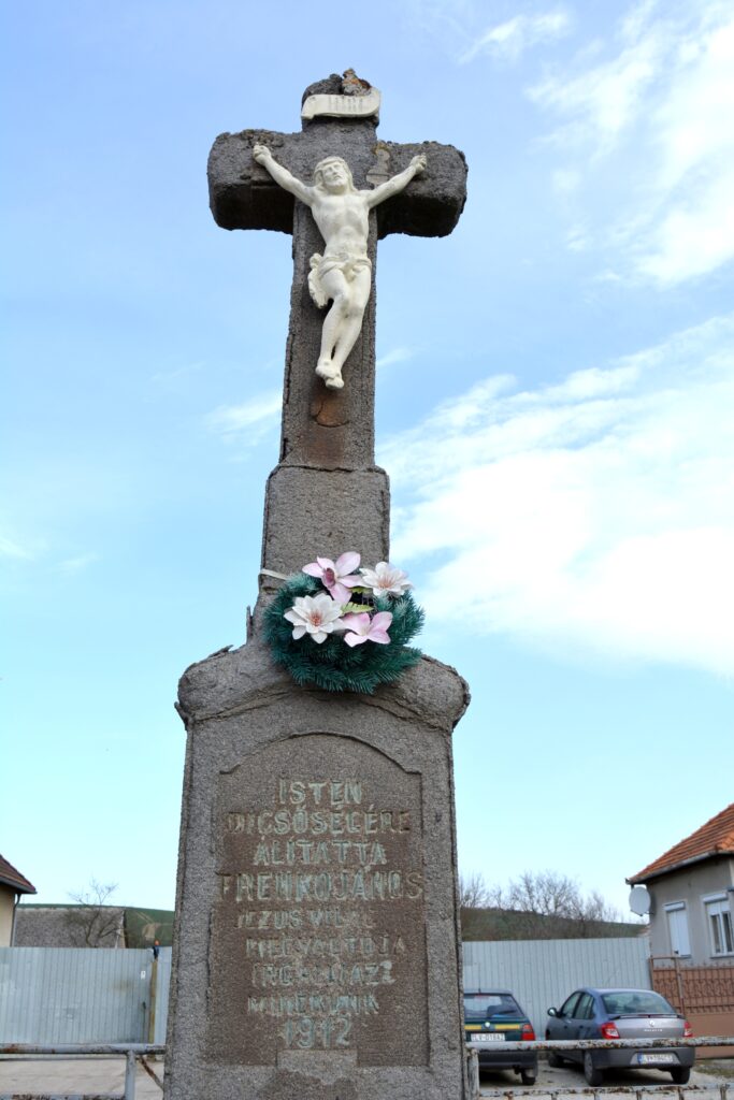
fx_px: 1055
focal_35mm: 34
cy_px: 550
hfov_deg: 38.4
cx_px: 367
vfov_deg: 55.1
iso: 200
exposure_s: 1/320
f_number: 9
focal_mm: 23
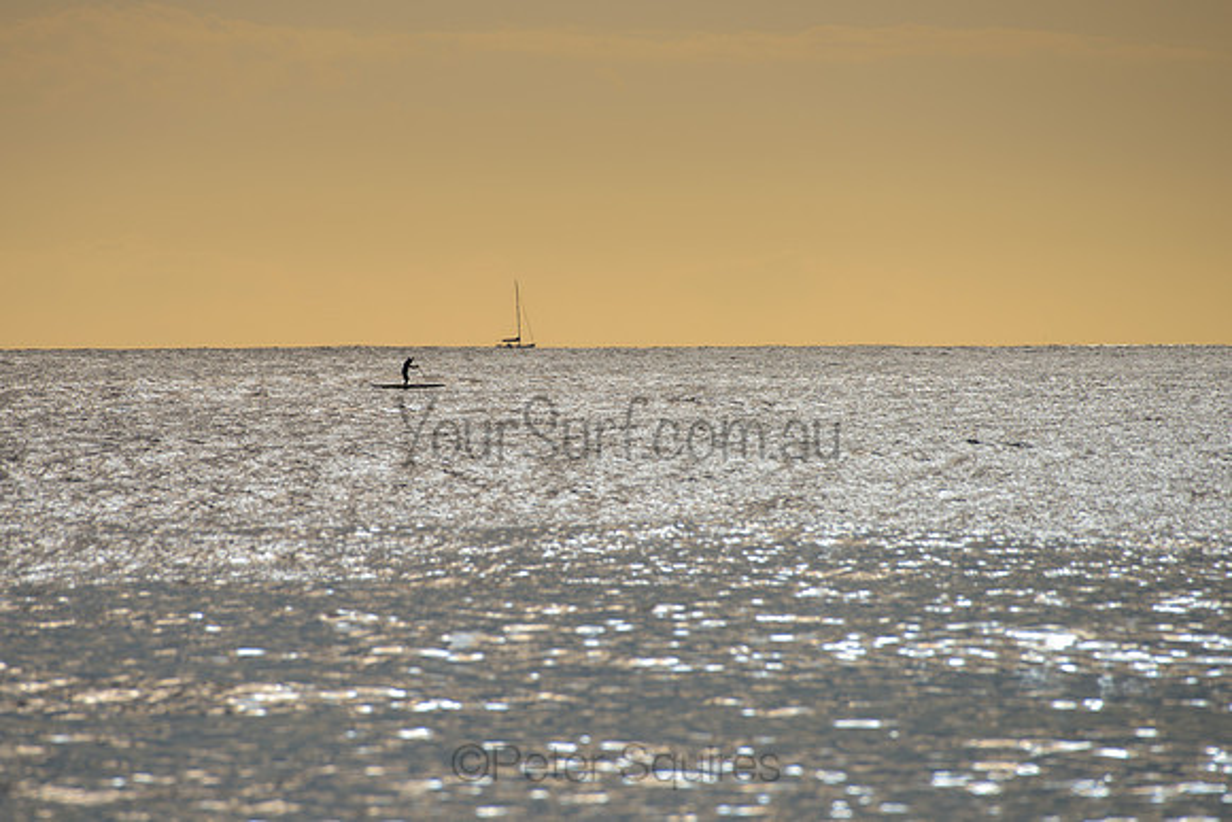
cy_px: 385
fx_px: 20989
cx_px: 500
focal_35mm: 613
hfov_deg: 3.4
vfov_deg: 2.2
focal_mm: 500
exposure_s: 1/2000
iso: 64
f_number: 8
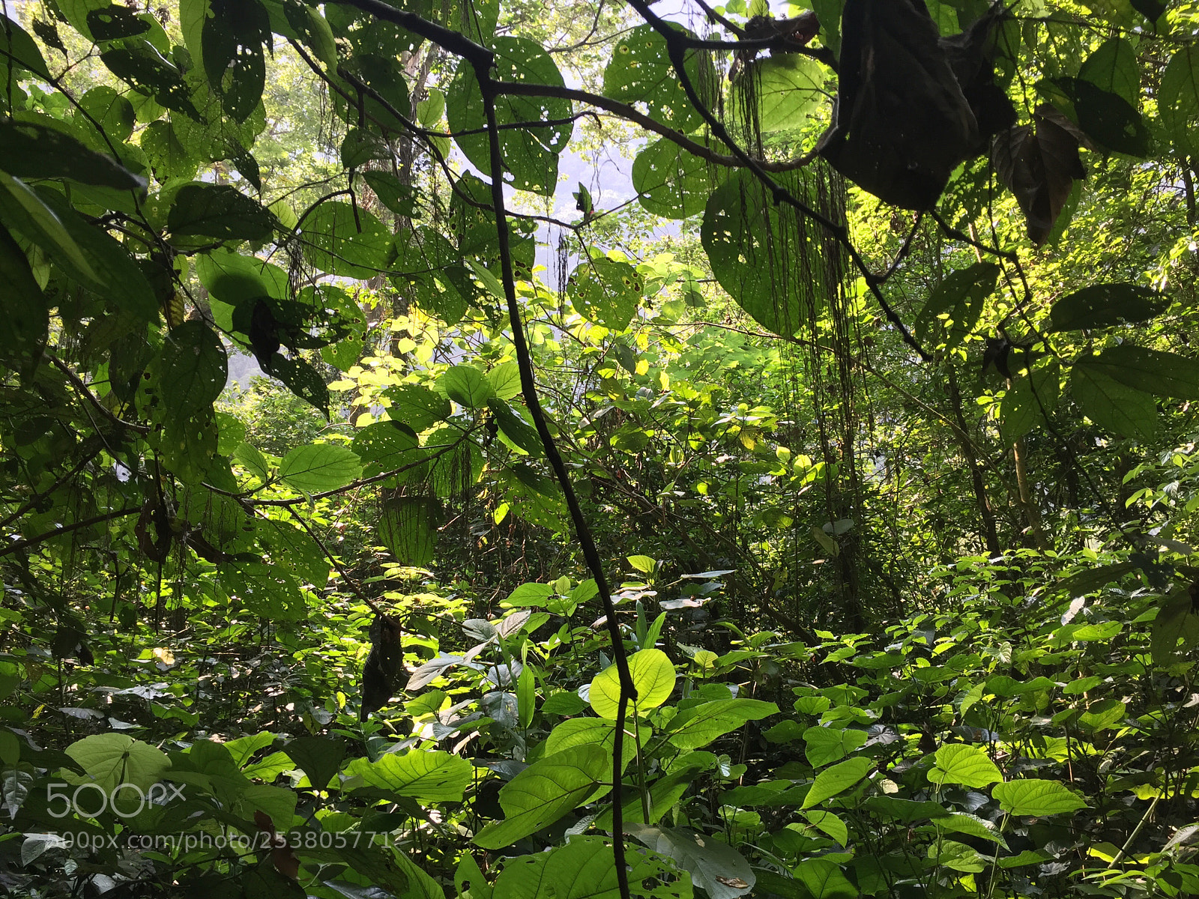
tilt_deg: +14.8
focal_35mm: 29
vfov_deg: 48.2
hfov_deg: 61.7
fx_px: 1004
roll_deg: +1.1
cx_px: 600
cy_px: 450
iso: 50
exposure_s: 1/120
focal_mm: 4.15
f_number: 2.2
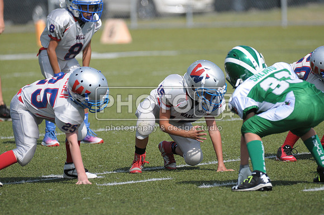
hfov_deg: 4.7
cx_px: 162
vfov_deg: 3.2
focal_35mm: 435
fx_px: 3910
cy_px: 108
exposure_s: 1/5000
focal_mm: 290
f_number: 4
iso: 640
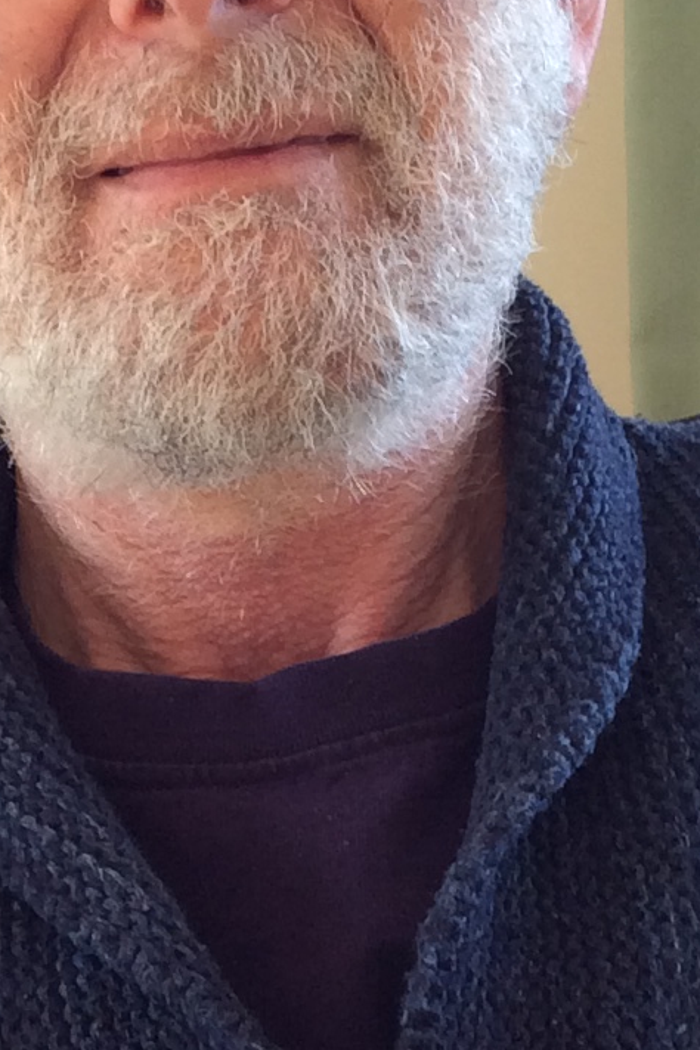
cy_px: 1053
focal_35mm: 125
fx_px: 3646
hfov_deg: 11.0
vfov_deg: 16.1
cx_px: 282
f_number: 2.4
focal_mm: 3.3
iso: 32
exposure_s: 1/40
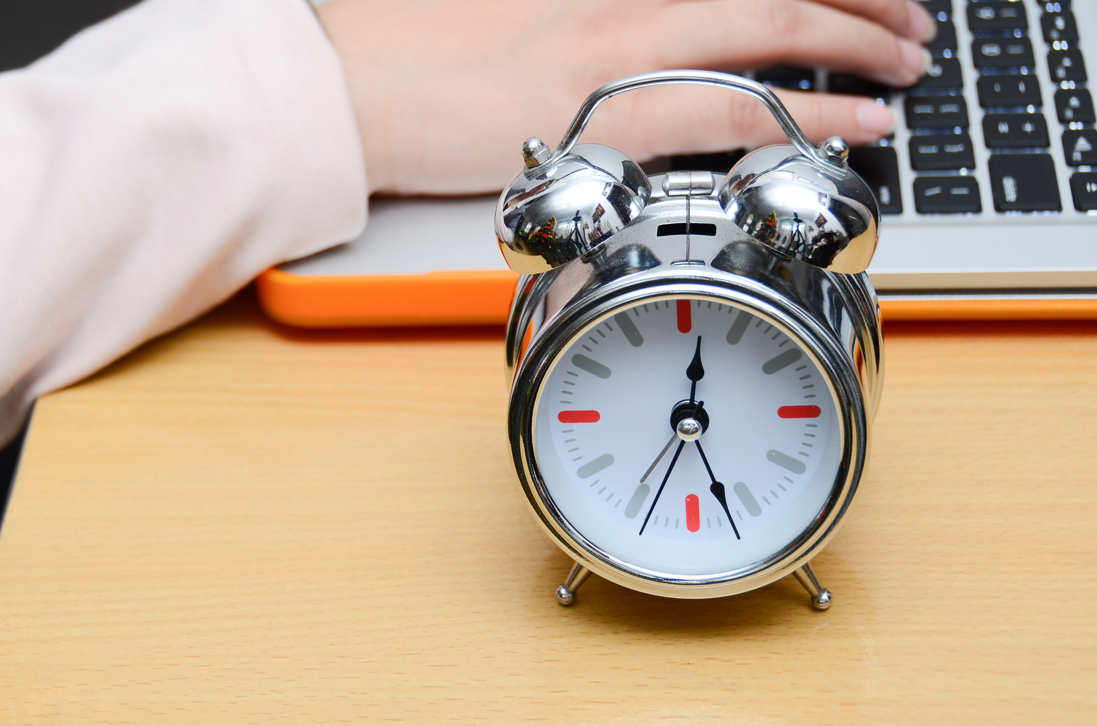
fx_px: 2281
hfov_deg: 27.0
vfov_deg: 18.1
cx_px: 548
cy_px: 363
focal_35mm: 75
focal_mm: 50
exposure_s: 1/20
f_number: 4.8
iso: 100
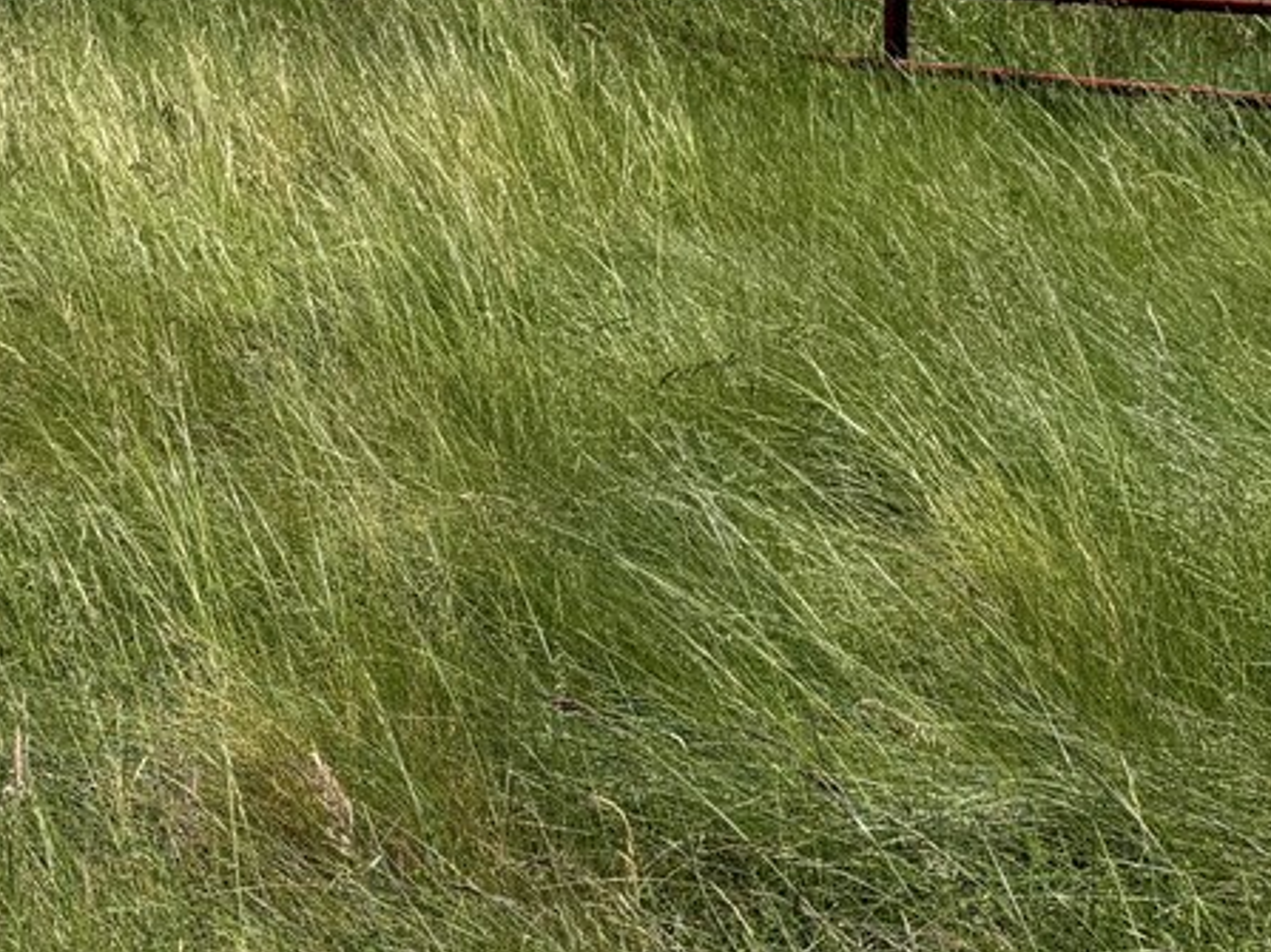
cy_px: -199
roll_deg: +0.1
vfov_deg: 16.4
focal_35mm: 86
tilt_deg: -4.7
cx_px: 188
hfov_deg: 22.3
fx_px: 3157
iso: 80
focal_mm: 6.76
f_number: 1.78
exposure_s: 1/5714
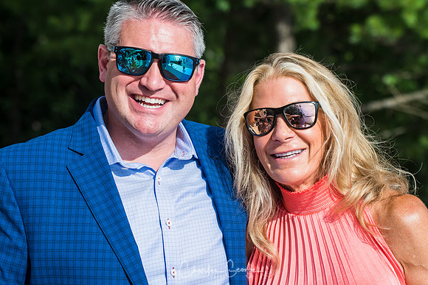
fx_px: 1249
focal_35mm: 105
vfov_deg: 13.0
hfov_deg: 19.5
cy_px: 142
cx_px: 214
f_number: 4
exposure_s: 1/2500
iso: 200
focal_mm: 70
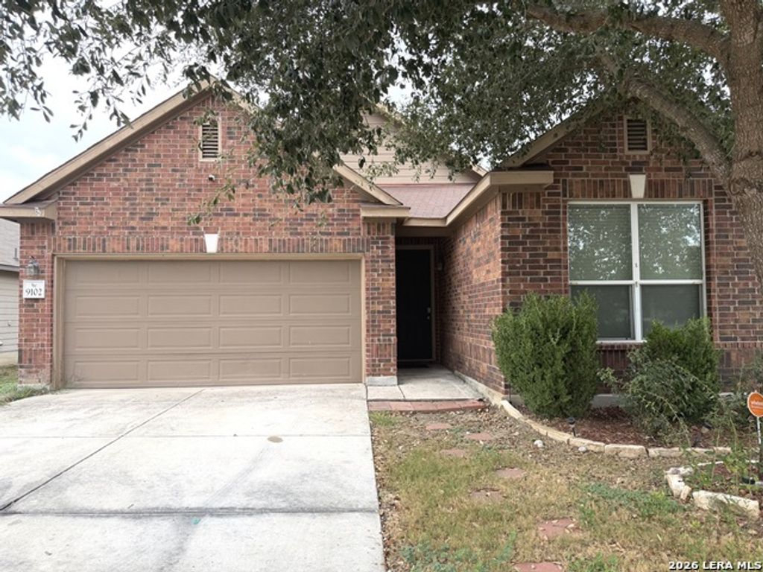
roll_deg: +1.4
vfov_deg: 56.8
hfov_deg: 71.6
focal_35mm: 24
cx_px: 382
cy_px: 286
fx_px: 529
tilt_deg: +2.7
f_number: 1.78
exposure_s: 1/1106
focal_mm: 6.76
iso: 100
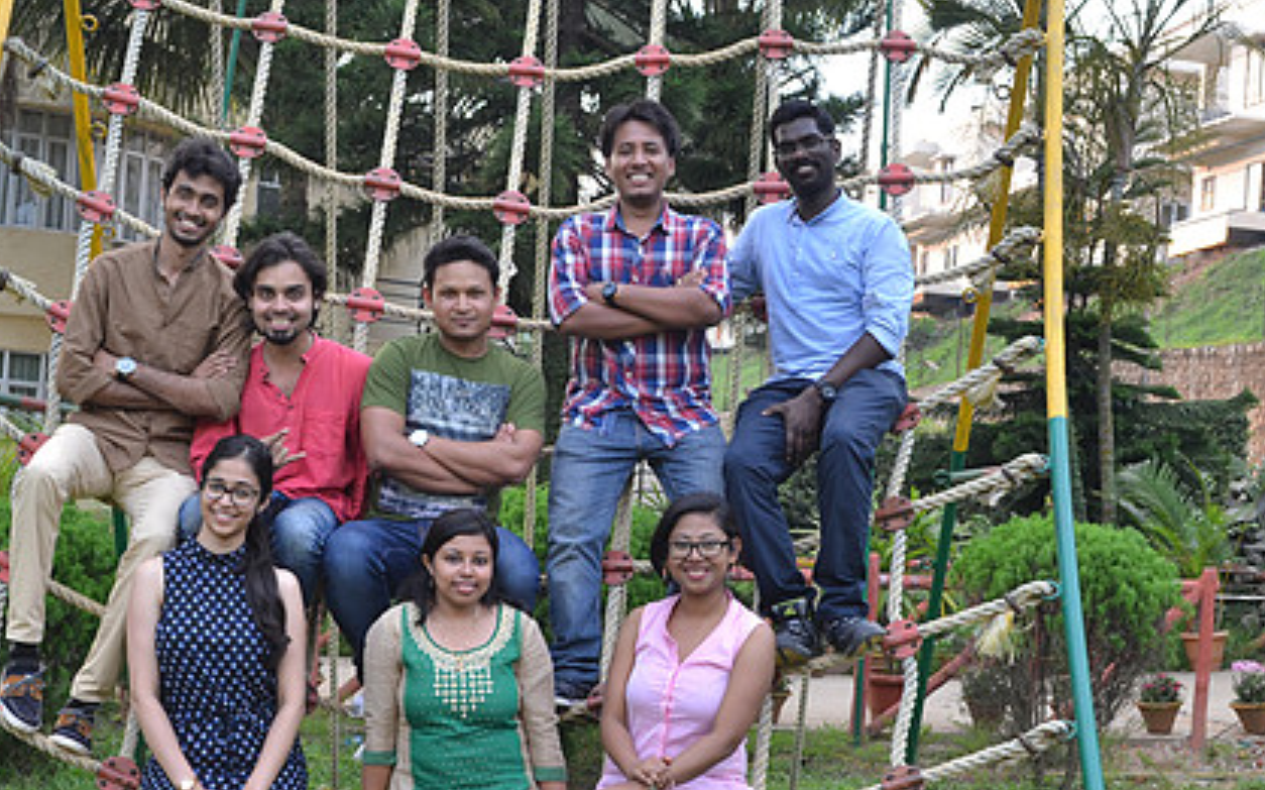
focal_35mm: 56
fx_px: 1930
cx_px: 693
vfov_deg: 23.0
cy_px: 551
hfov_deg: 36.3
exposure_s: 1/60
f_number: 6.3
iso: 400
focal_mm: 22
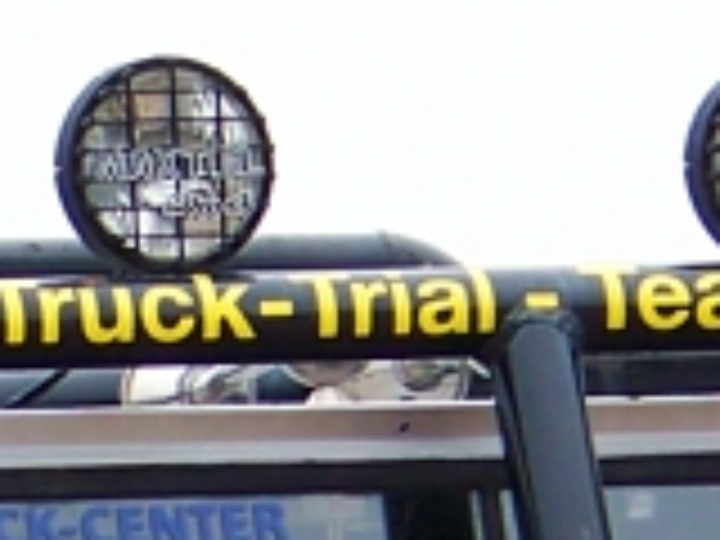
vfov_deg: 1.8
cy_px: 1521
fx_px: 16723
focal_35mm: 804
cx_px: -212
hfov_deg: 2.5
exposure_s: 1/160
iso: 70
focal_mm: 21.1
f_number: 3.2
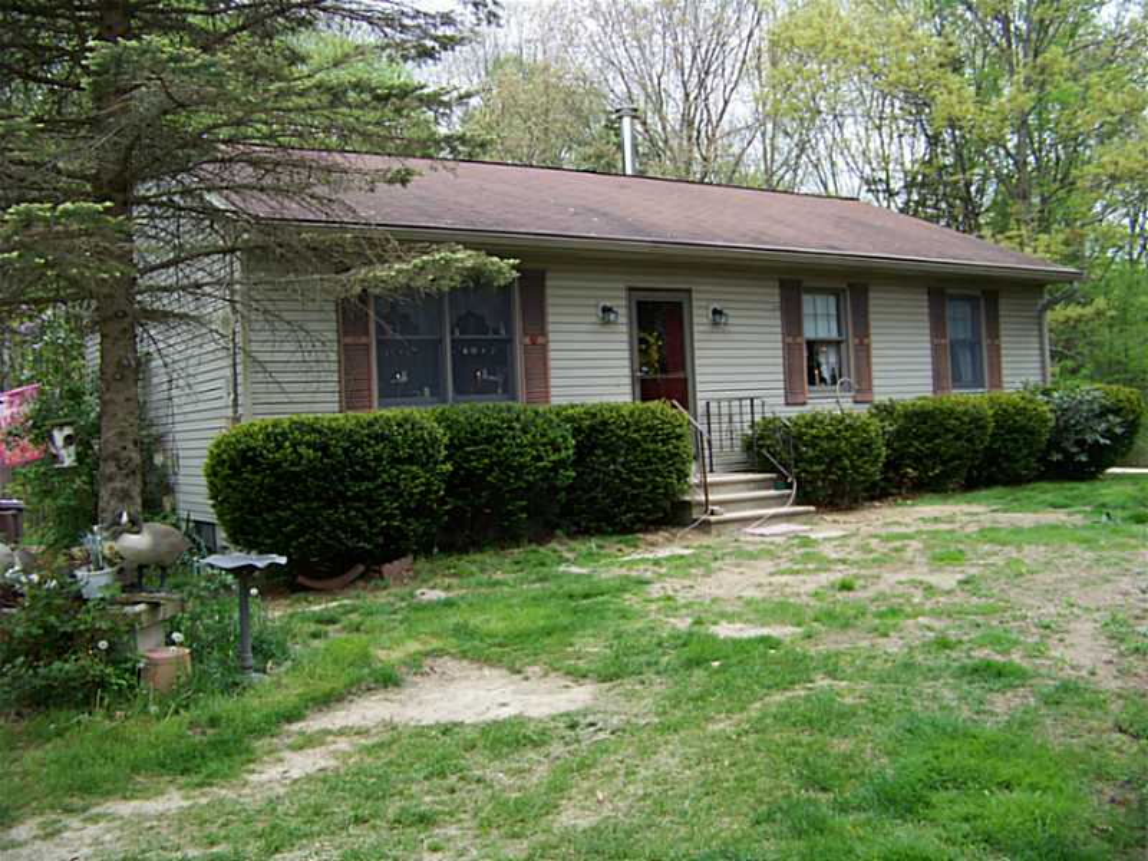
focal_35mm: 36
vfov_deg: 39.7
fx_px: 1194
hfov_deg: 51.4
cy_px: 430
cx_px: 574
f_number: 2.8
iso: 66
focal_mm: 5.85
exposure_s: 1/160
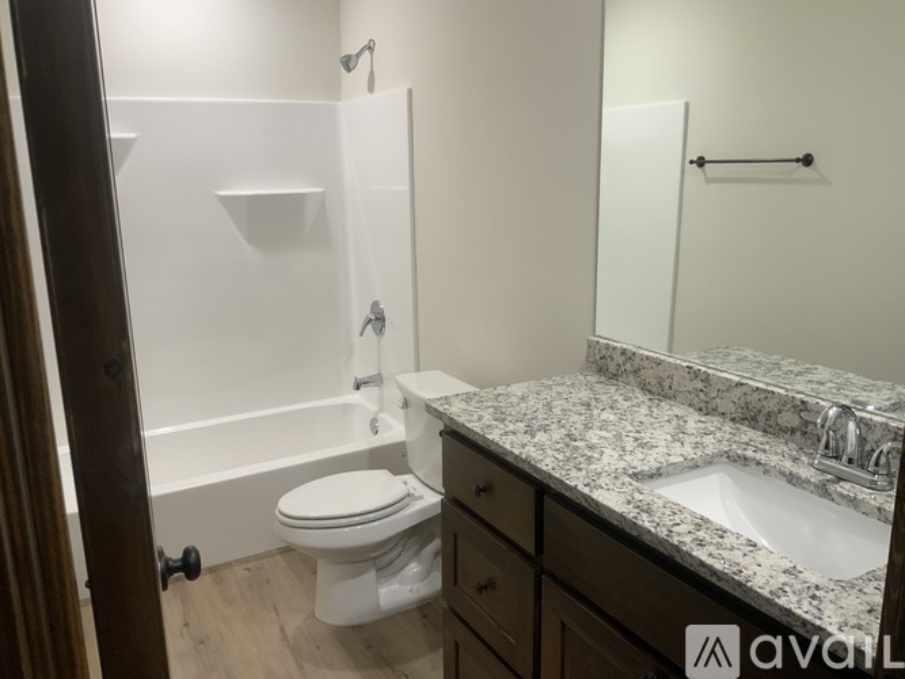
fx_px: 758
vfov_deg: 48.2
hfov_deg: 61.7
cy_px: 340
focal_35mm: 29
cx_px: 452
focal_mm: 3
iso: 50
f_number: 1.8
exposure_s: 1/60
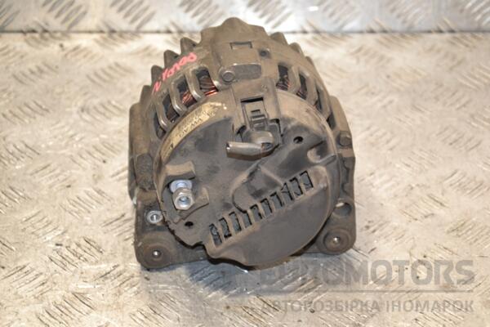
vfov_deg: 13.0
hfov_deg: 19.5
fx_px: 1429
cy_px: 164
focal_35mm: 105
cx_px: 245
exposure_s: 1/80
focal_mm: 70
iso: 800
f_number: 5.3
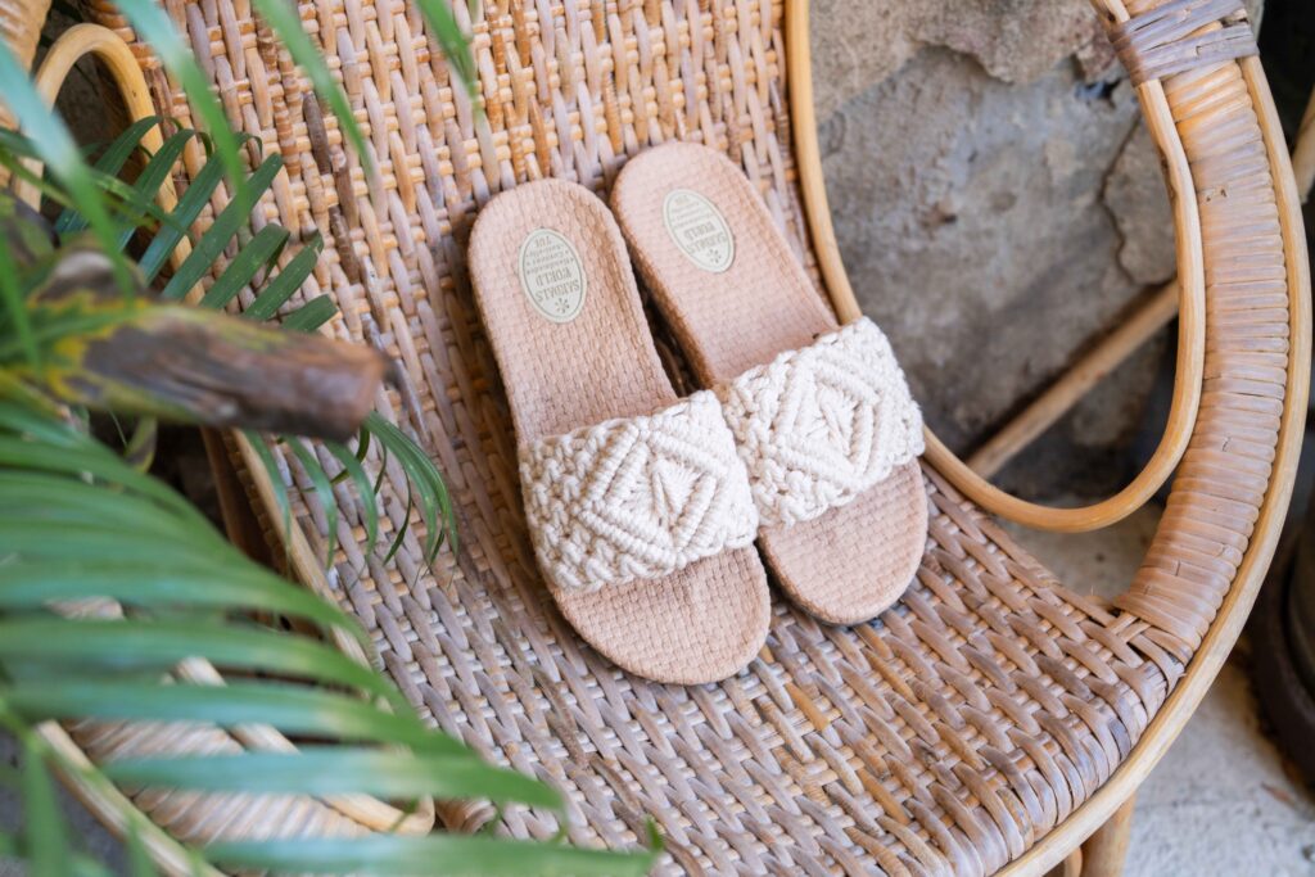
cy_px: 438
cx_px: 658
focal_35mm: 50
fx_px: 1827
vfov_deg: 27.0
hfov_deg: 39.6
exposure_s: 1/100
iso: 320
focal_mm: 50
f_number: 4.5
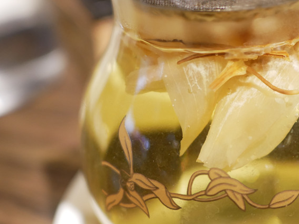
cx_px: 255
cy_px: 117
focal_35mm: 53
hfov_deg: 34.6
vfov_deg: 27.5
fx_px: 458
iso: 500
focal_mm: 15
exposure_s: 1/60
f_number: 1.7
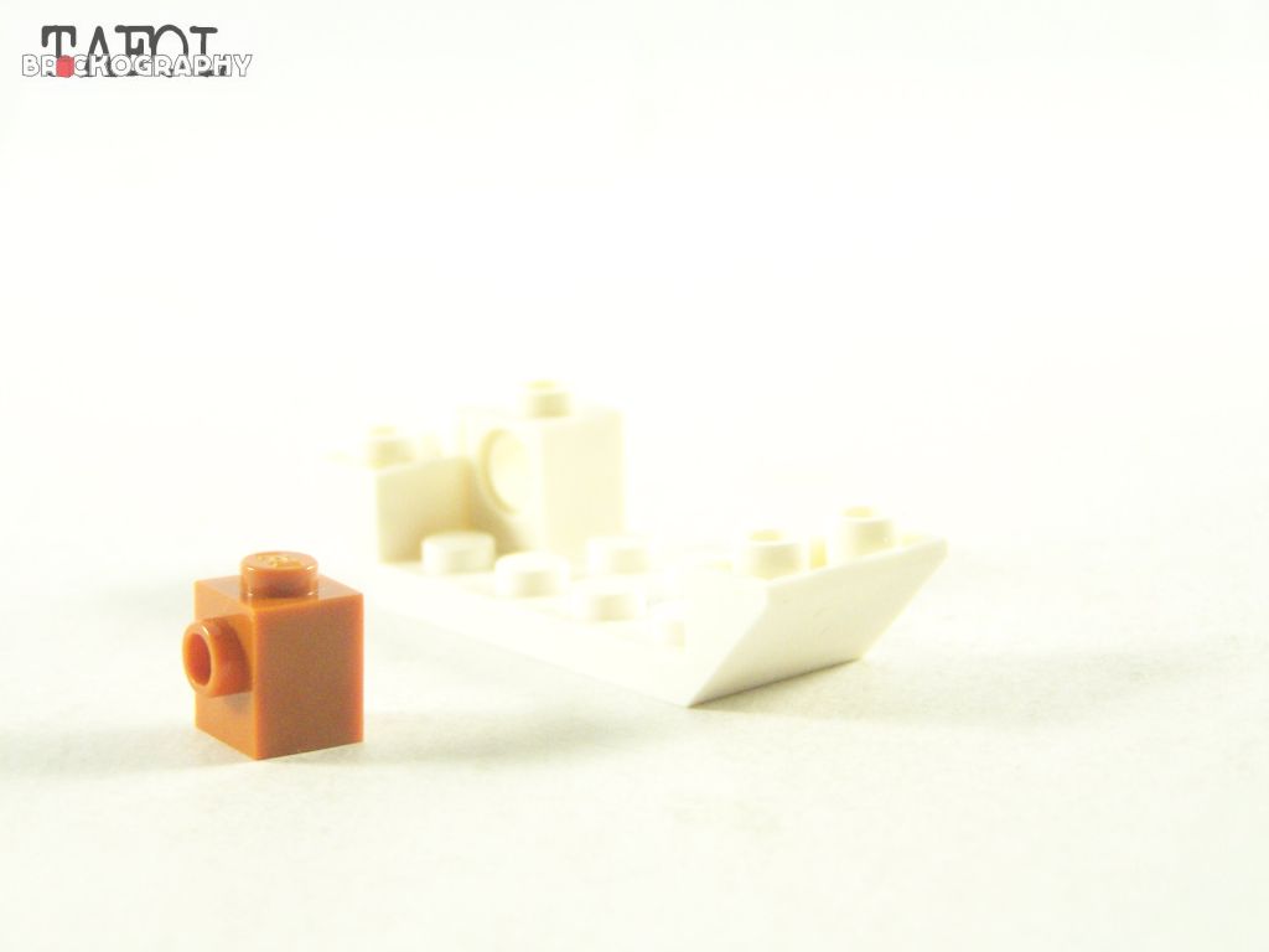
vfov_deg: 14.1
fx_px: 3849
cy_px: 476
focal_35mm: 105
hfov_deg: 18.7
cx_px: 634
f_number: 3.2
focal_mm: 17.5
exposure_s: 1/60
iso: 400
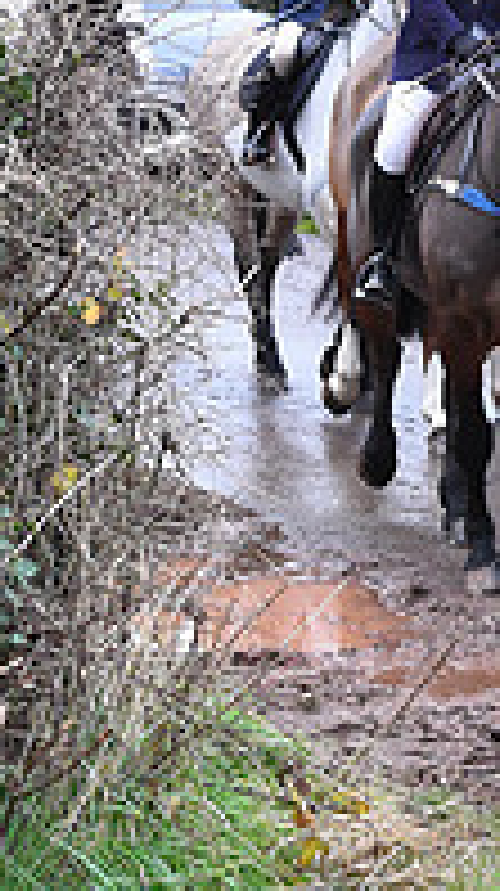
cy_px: 261
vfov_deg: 10.0
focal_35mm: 215
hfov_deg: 5.5
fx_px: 5081
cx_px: 1158
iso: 3200
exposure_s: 1/1000
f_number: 5.6
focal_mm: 70
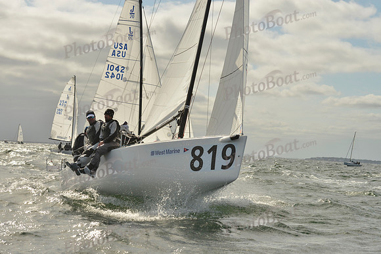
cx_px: 190
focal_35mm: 78
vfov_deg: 17.5
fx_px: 826
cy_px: 127
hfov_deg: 26.0
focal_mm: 78
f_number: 10
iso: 400
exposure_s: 1/2000
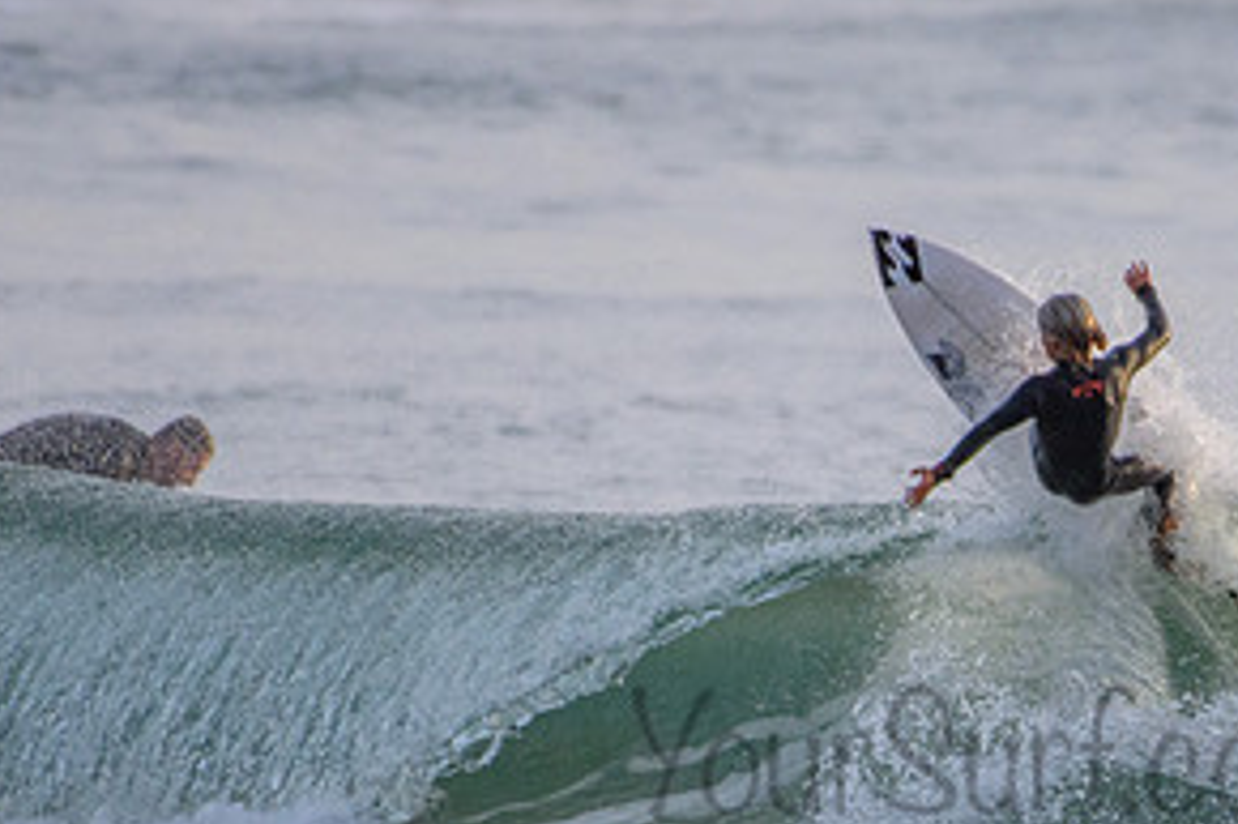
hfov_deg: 1.4
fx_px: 51621
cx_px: 1072
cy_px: 715
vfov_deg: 0.9
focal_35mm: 1502
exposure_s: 1/2000
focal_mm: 500
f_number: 5.6
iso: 800
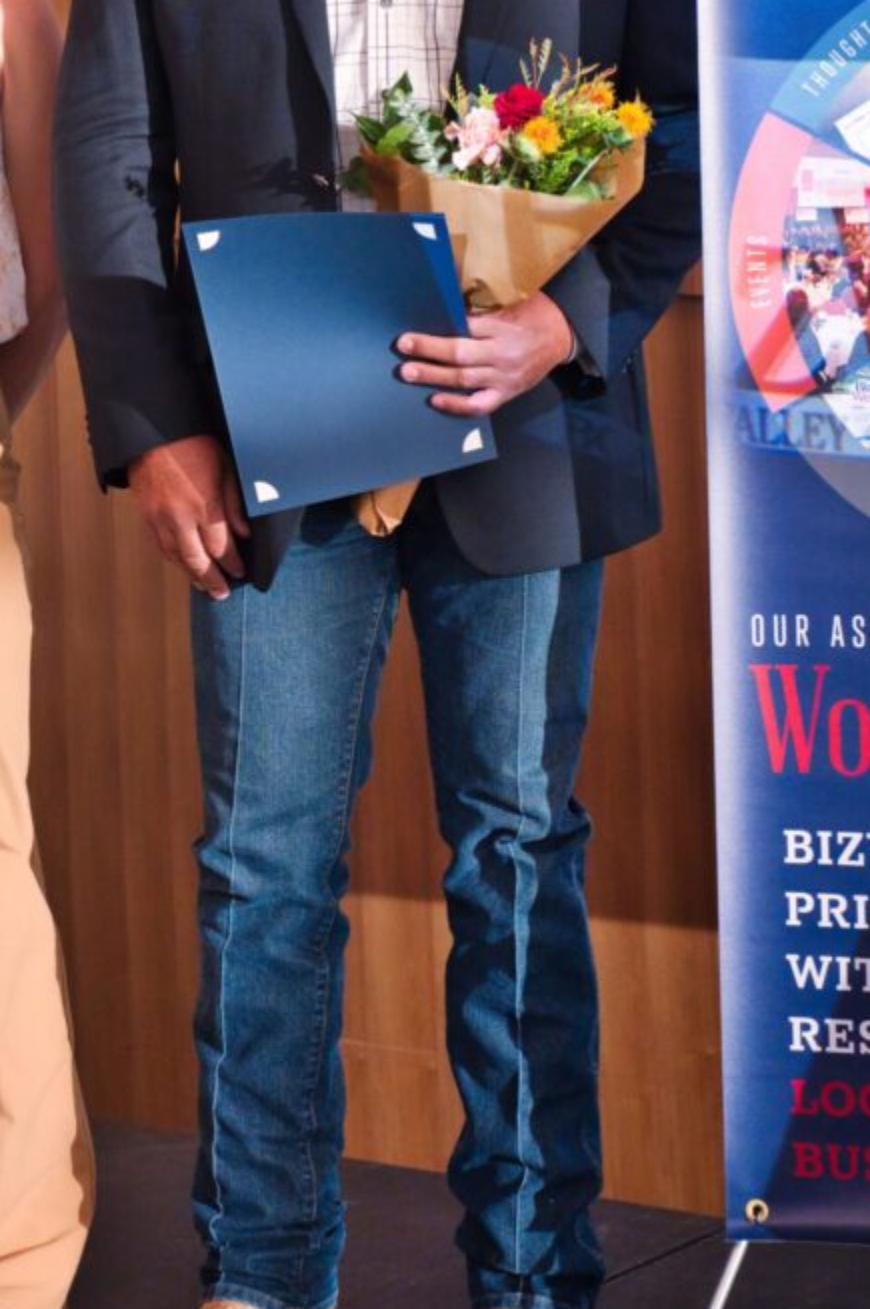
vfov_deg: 20.9
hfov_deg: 14.0
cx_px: 222
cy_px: 341
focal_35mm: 97
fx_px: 3522
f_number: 5.6
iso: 4000
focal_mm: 55
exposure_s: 1/160
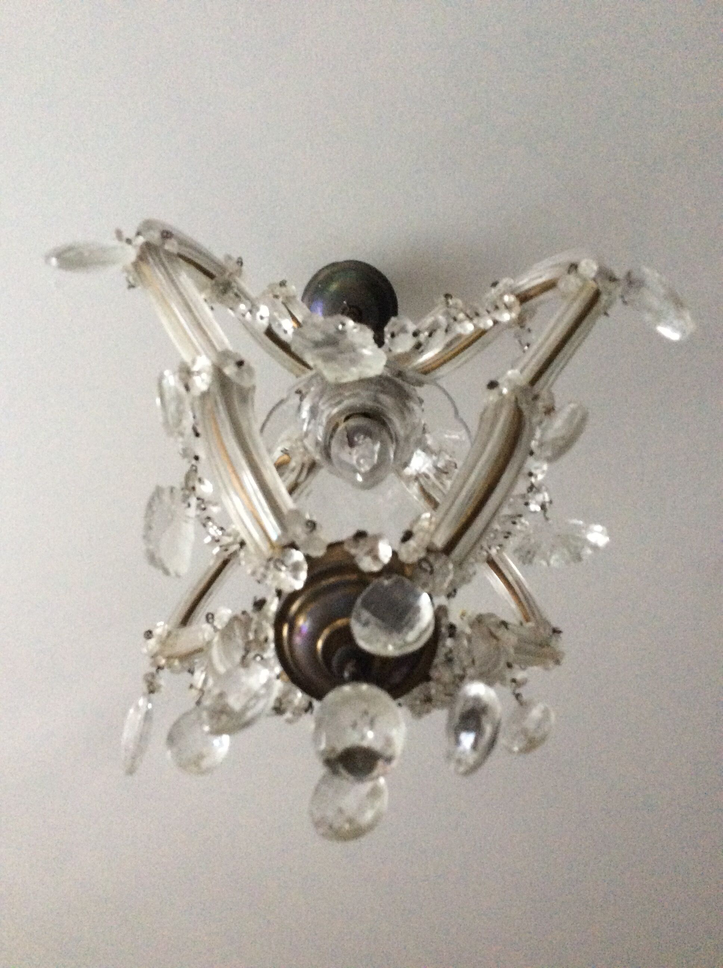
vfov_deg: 56.9
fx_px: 894
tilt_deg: +66.9
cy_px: 484
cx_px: 362
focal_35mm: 32
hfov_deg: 44.1
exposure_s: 1/25
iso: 320
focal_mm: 3.3
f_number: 2.4
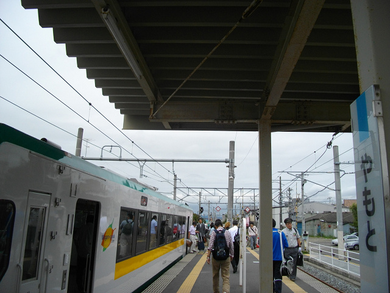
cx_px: 195
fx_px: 349
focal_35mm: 31
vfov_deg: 45.4
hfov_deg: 58.4
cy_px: 146
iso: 100
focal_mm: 5.7
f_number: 8.8
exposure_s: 1/200
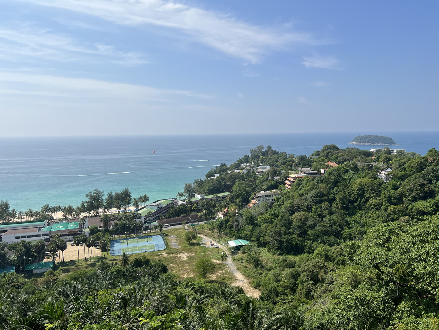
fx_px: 330
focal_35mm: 26
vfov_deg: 53.1
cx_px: 220
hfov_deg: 67.3
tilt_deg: -6.0
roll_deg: +1.0
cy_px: 165
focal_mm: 5.7
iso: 50
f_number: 1.5
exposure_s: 1/8000
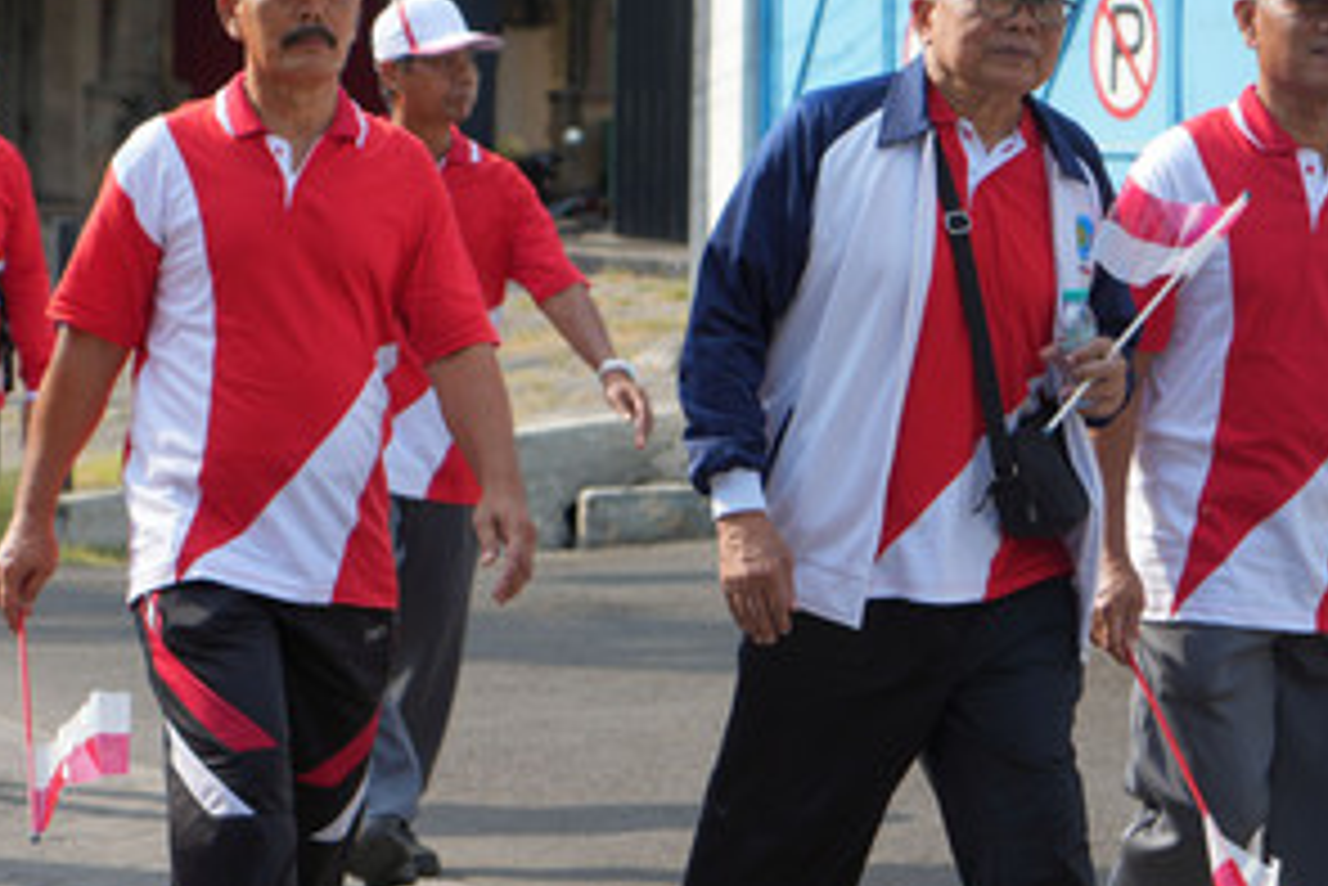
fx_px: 5610
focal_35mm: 152
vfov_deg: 9.0
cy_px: 474
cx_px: 477
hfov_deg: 13.5
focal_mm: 70
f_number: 4.5
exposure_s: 1/400
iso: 100
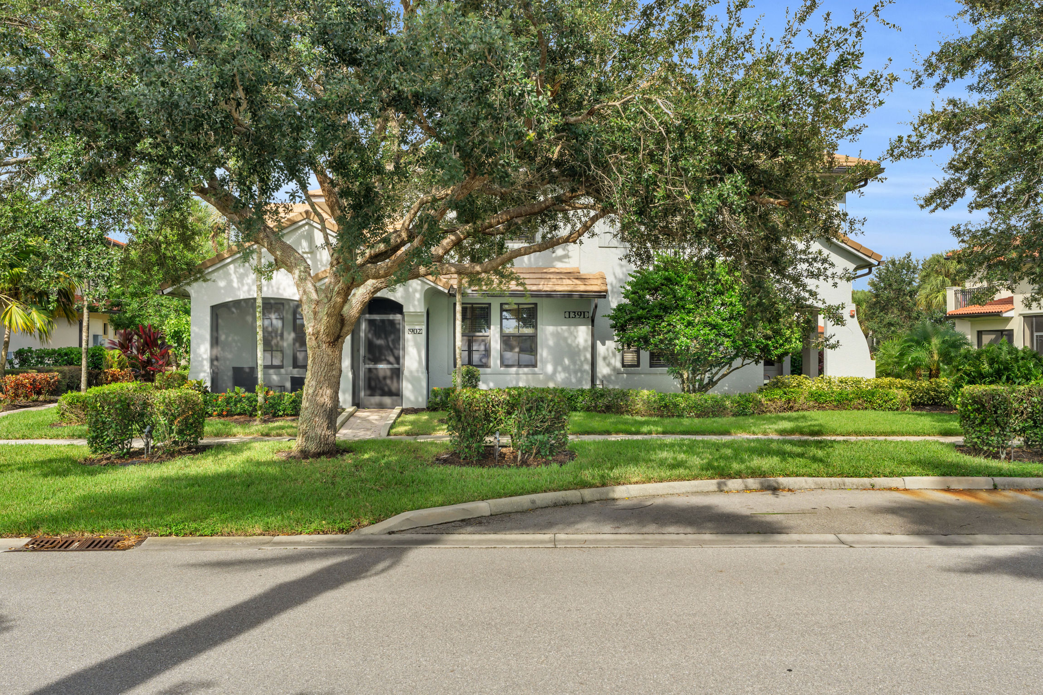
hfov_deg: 61.9
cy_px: 348
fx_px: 869
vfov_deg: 43.6
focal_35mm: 30
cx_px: 522
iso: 200
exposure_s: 1/200
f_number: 9
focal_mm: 30
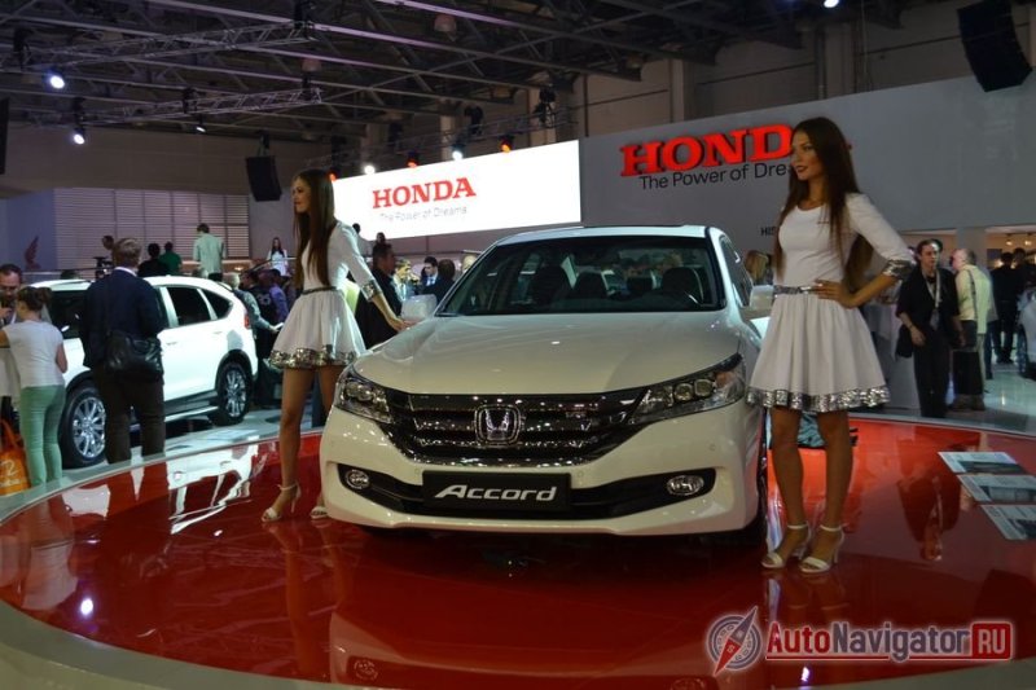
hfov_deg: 53.1
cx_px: 518
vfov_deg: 36.9
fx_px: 1036
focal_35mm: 36
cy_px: 345
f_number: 4
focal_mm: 24
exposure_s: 1/60
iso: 450
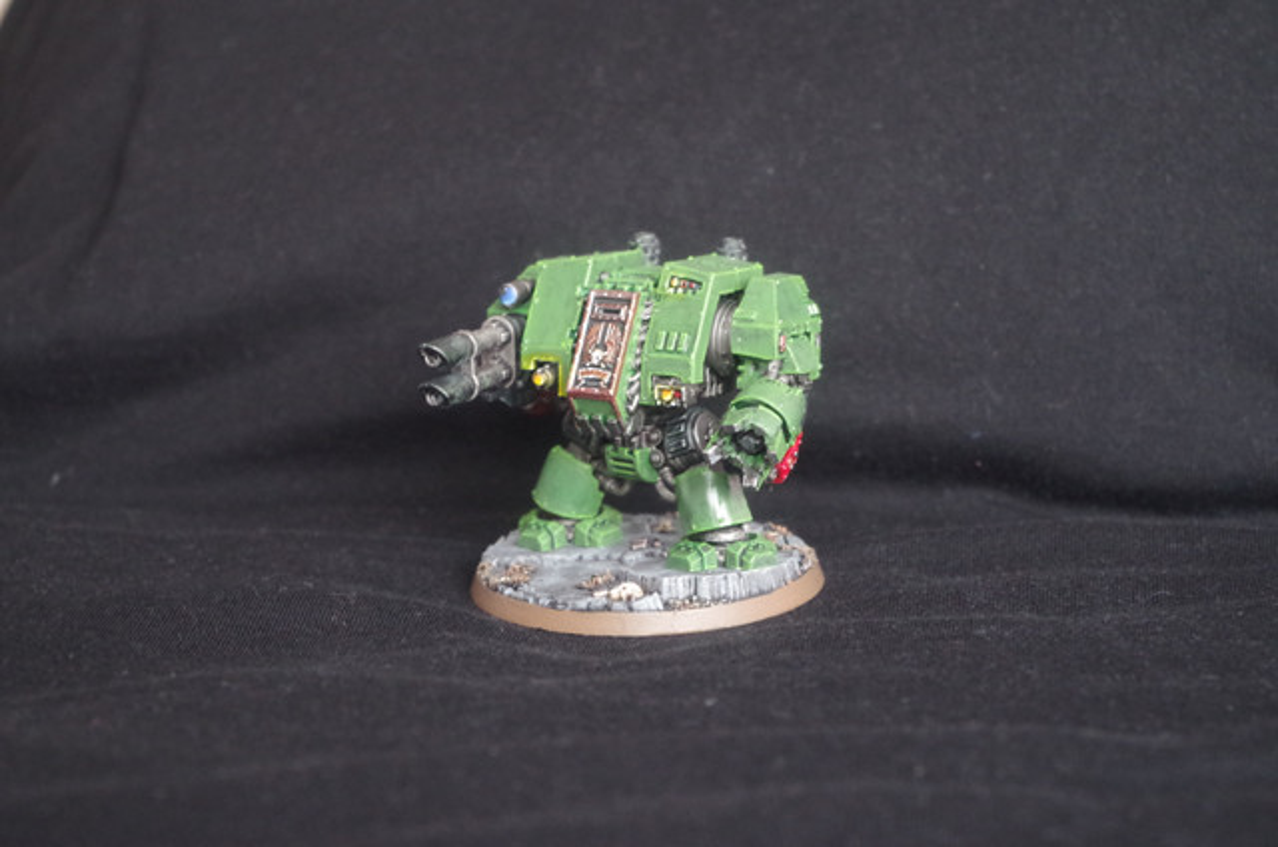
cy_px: 424
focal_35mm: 82
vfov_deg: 16.6
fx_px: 2905
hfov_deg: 24.8
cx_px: 639
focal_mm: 55
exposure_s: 1/10
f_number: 7.1
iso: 3200
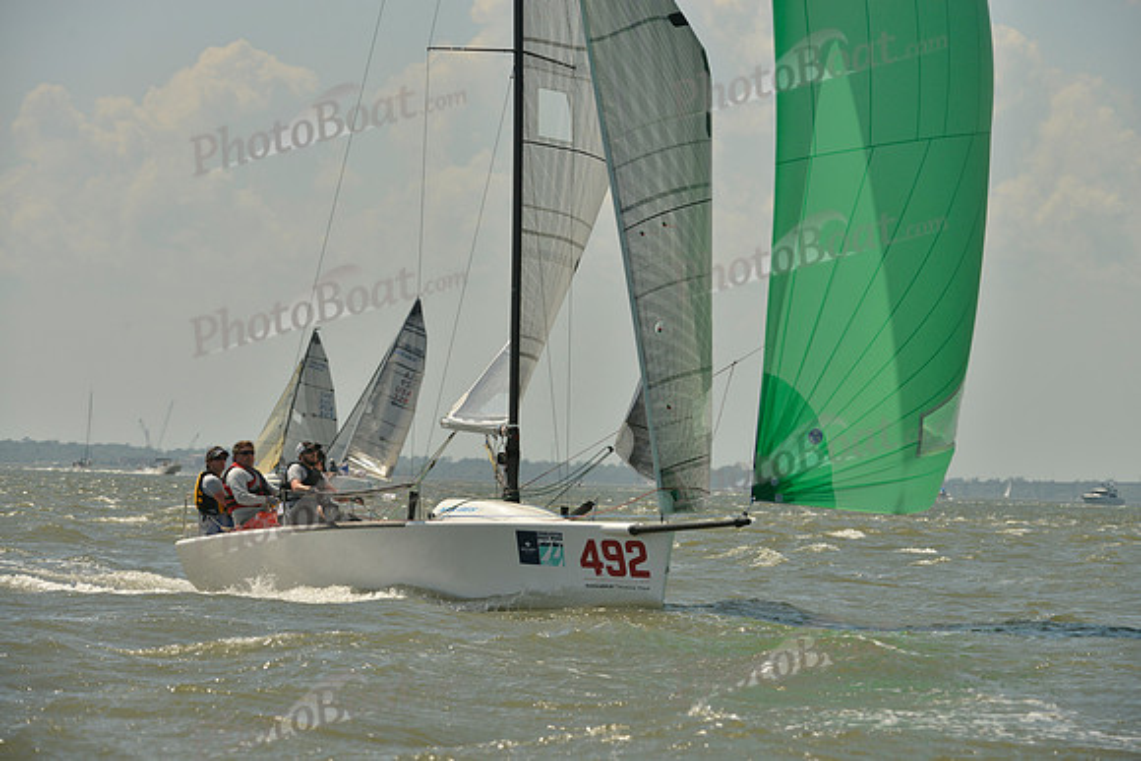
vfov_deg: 6.9
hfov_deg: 10.3
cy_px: 380
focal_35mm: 200
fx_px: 6340
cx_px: 570
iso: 280
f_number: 9
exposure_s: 1/1600
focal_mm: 200
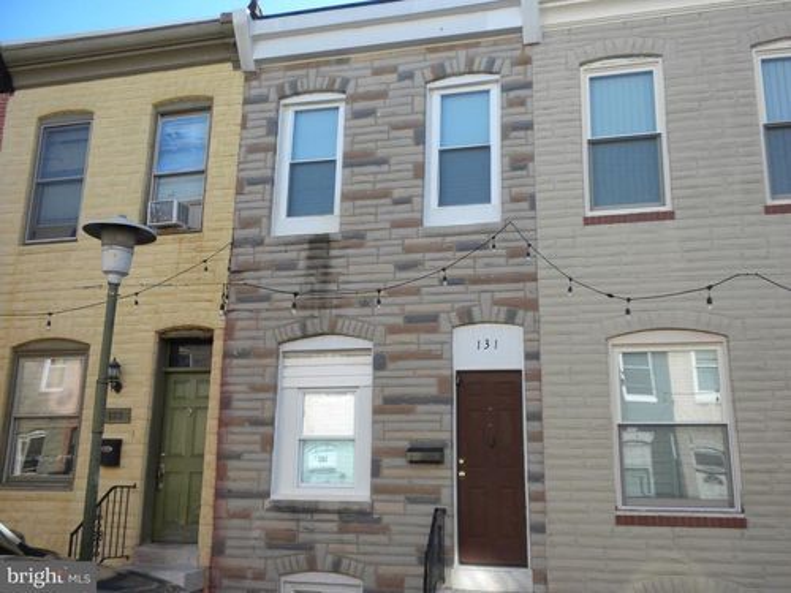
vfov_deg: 38.7
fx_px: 845
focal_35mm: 37
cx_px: 396
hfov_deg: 50.1
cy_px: 296
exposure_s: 1/245
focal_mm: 6.6
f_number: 3.5
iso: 64
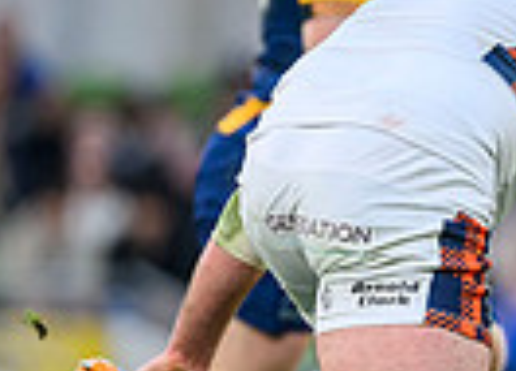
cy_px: 198
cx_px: 1259
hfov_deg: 1.0
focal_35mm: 2087
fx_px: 30663
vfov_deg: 0.7
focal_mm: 400
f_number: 4
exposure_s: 1/1600
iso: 1250
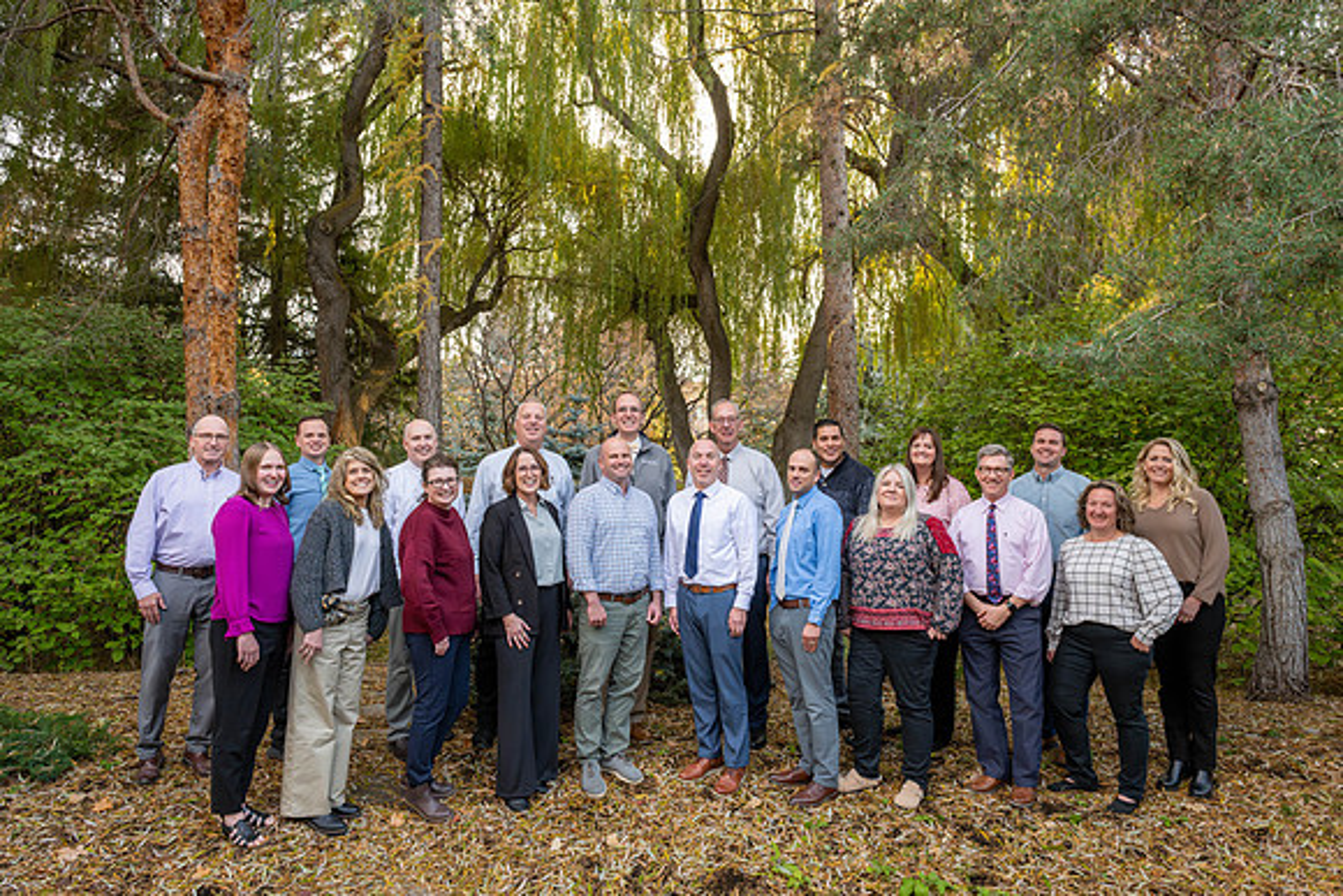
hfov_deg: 72.4
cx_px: 687
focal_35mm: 25
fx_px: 917
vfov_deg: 52.1
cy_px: 459
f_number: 6.3
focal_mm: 24
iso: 2500
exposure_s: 1/160
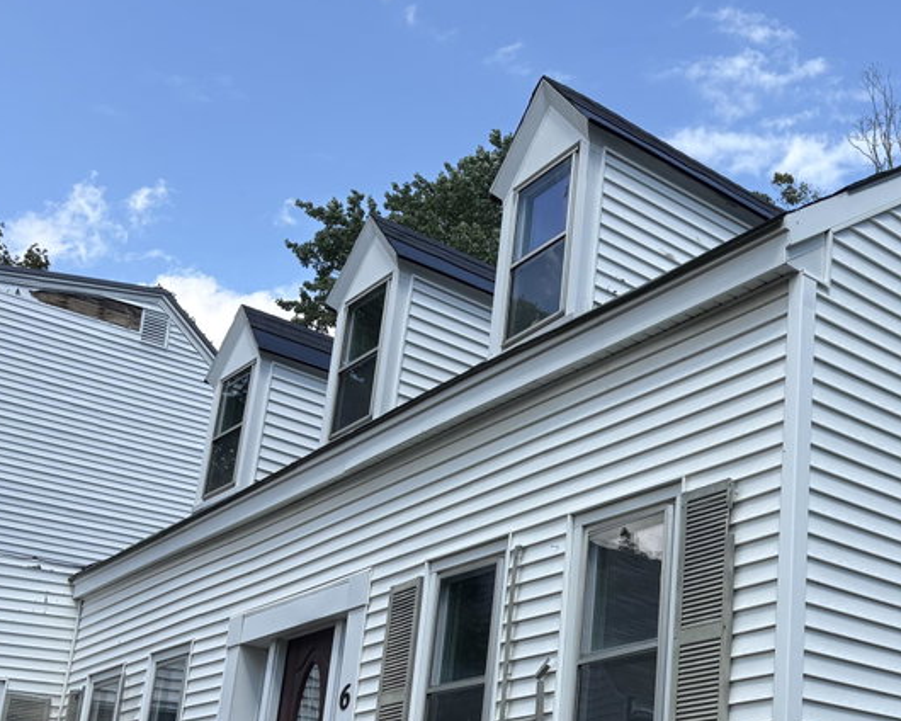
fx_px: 1307
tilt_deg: +17.1
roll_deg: -1.7
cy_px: 551
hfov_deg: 36.0
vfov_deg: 30.3
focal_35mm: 49
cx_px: 794
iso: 50
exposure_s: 1/2364
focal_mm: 5.96
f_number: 1.6
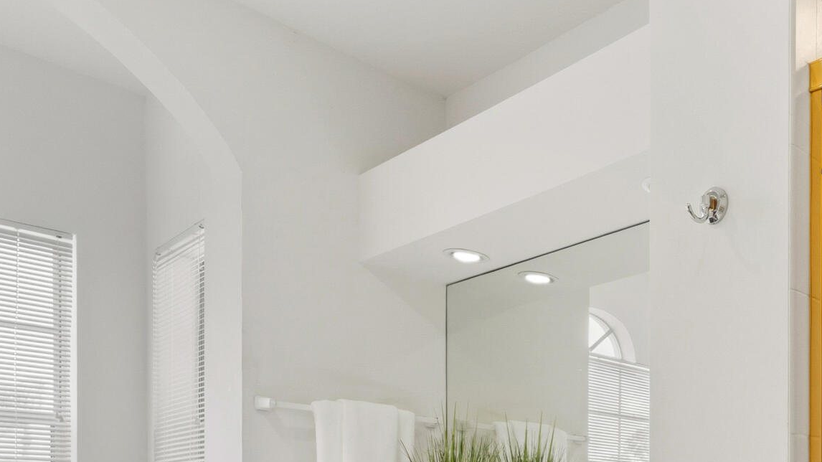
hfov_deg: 46.2
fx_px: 697
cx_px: 893
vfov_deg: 31.8
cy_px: 524
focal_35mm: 32
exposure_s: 1/5
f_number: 9
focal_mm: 14
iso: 250
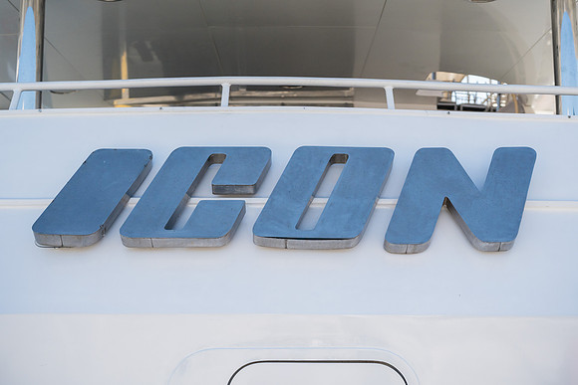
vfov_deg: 27.0
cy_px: 192
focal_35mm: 50
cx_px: 289
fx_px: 803
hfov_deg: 39.6
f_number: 2.8
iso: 640
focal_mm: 50
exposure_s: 1/8000
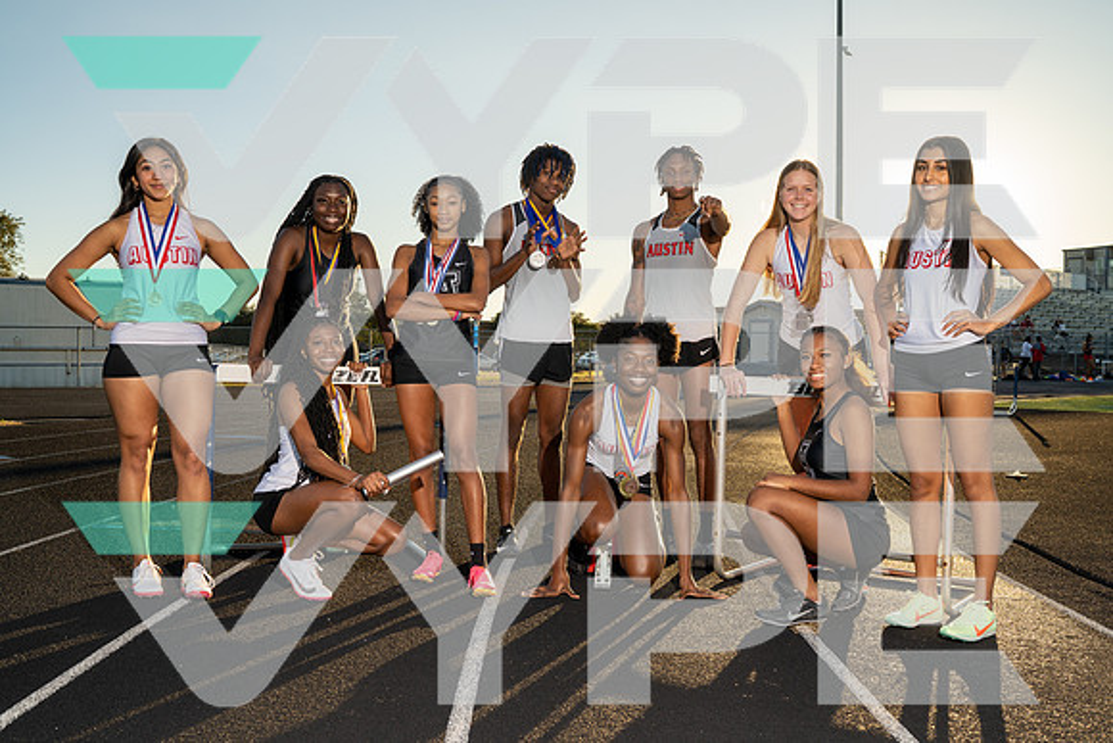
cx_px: 556
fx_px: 1082
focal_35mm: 35
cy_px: 372
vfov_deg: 37.9
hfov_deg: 54.4
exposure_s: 1/250
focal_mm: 35
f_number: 6.3
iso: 64
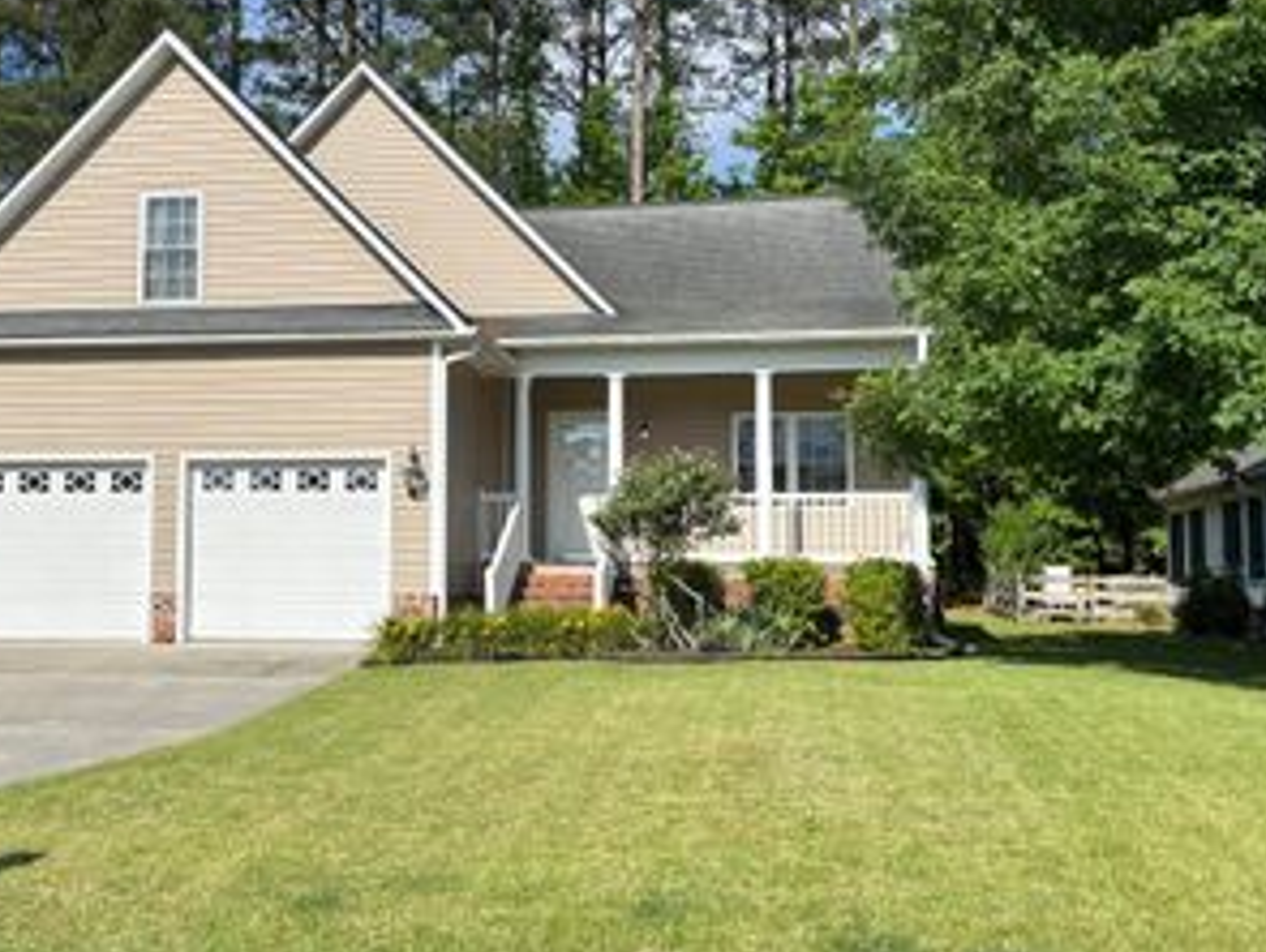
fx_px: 1611
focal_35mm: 44
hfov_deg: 42.5
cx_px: 455
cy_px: 461
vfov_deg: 32.9
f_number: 1.6
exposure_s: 1/4082
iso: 50
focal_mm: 5.96
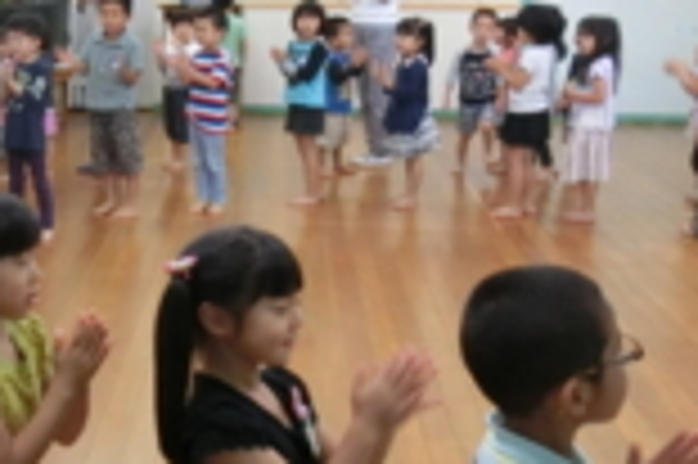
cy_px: 167
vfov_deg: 20.2
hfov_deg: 27.1
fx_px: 1298
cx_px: -108
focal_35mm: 67
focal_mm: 4.5
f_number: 3.5
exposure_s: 1/30
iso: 400
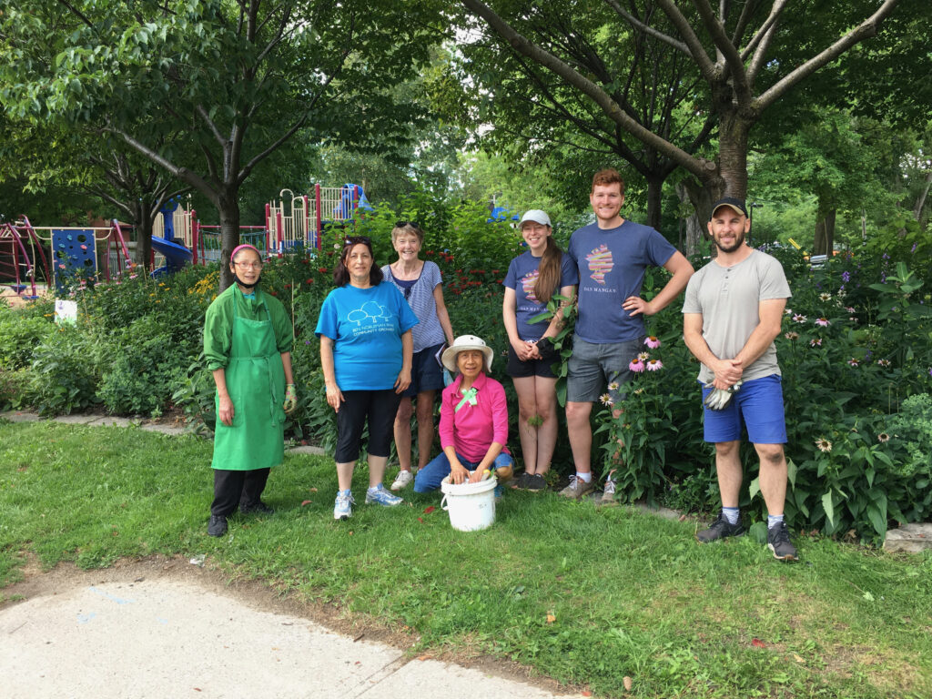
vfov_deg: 48.2
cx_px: 466
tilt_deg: -6.4
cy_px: 350
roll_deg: -0.5
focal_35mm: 29
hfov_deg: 61.7
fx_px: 781
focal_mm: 4.15
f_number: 2.2
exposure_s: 1/120
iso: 25
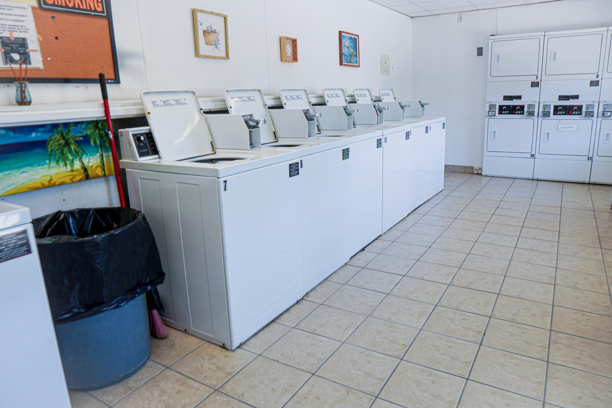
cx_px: 306
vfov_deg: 53.1
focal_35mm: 24
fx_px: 408
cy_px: 204
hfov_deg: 73.7
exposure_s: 1/5
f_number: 16
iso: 100
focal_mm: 16
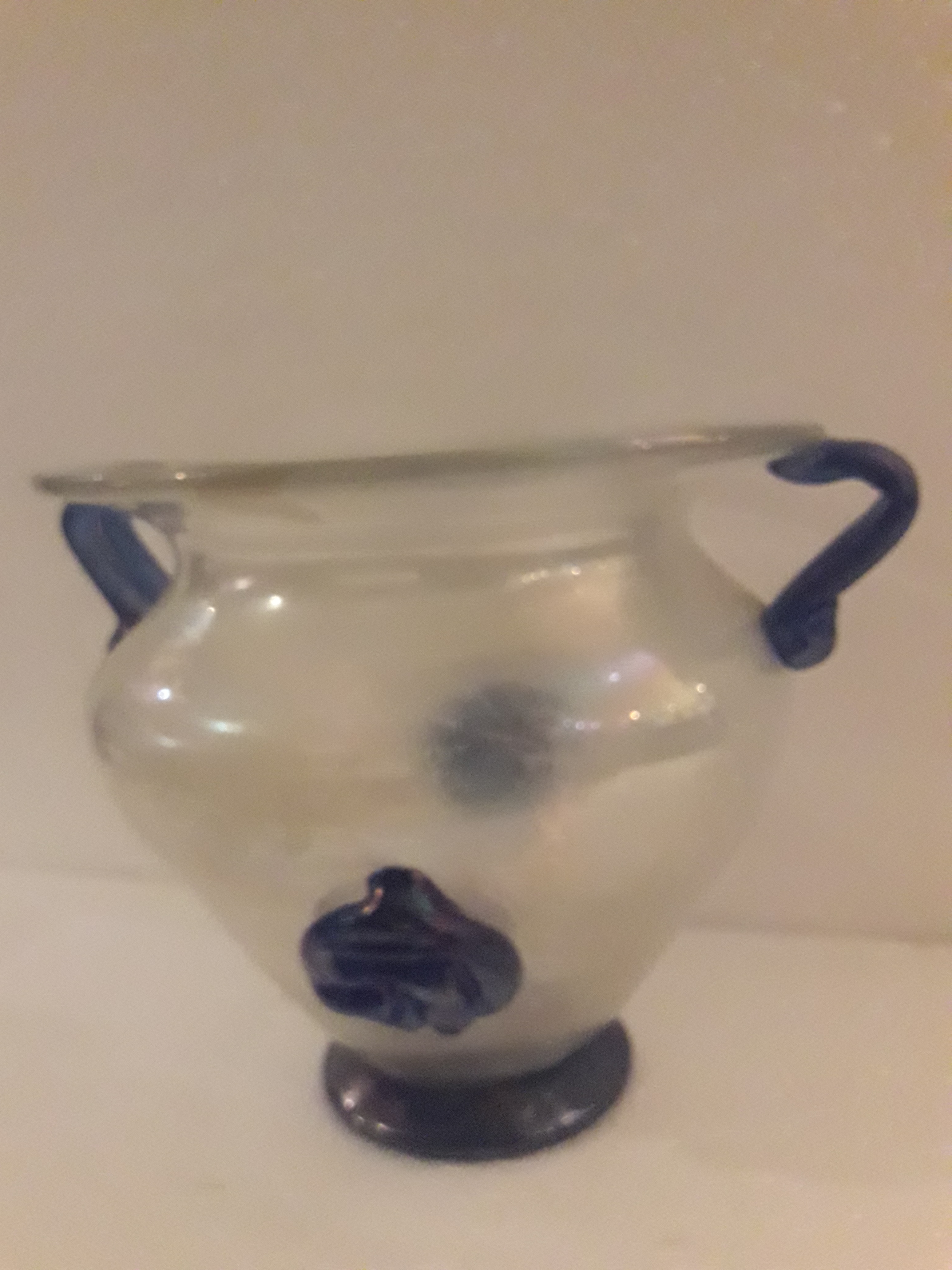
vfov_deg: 63.4
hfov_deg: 49.7
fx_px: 1027
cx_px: 476
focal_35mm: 28
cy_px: 635
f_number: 1.9
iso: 640
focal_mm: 3.7
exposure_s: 1/20
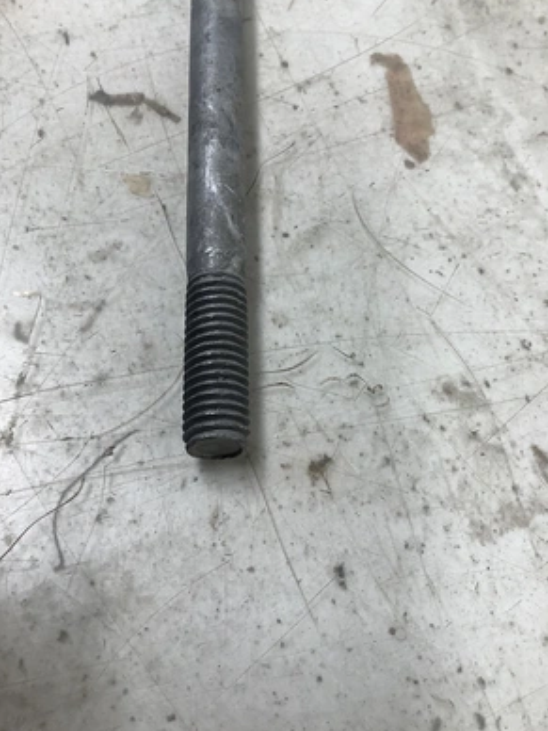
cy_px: 366
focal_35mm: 32
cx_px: 275
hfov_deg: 44.2
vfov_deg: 56.8
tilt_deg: -64.8
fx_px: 675
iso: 64
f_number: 2.4
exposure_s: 1/120
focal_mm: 3.3
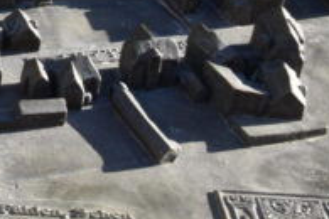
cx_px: -317
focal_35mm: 208
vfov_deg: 6.6
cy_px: -80
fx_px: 1897
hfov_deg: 9.3
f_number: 8
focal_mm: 27
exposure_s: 1/250
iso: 250
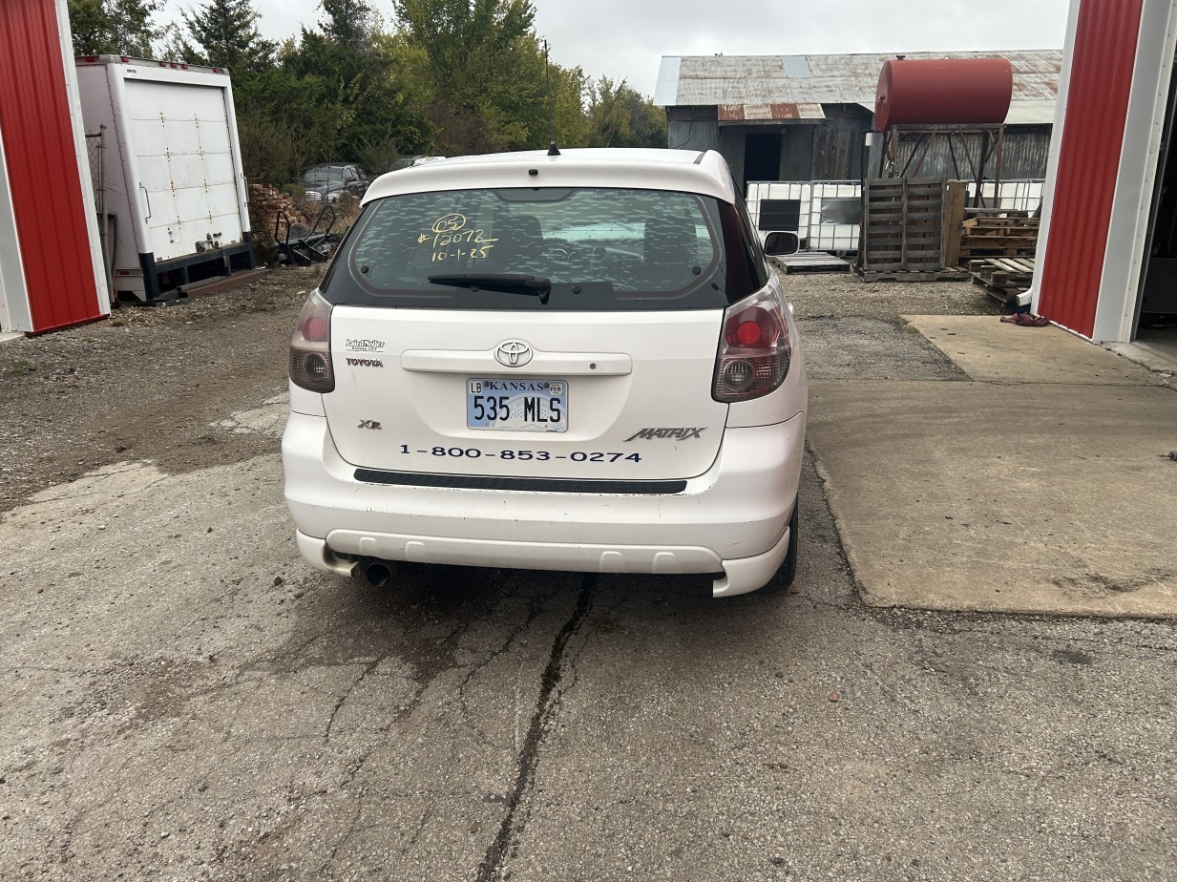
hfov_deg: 65.3
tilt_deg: -14.1
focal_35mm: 27
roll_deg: +0.0
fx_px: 918
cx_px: 574
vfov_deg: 51.3
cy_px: 428
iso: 50
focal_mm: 5.7
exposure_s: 1/748
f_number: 1.5
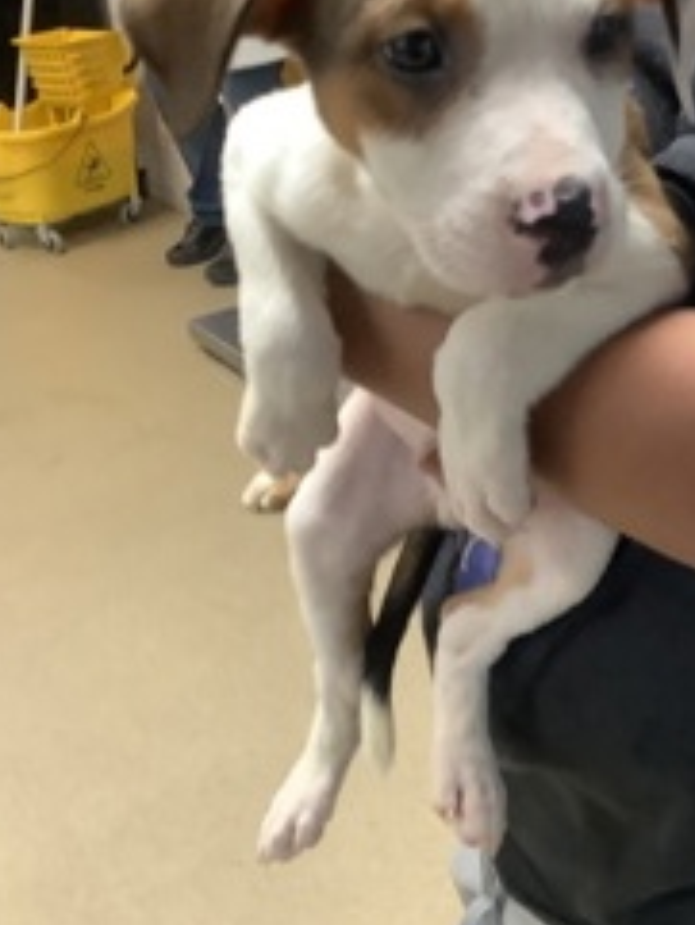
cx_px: 551
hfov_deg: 26.6
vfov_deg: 35.4
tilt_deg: -21.1
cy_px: 368
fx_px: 1444
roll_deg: +4.1
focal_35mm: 54
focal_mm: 3.3
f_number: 2.4
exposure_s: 1/40
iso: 250
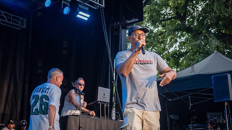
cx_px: 137
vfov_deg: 18.5
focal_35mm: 65
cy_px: 51
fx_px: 400
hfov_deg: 32.3
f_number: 4.5
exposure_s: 1/640
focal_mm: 52
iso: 2000
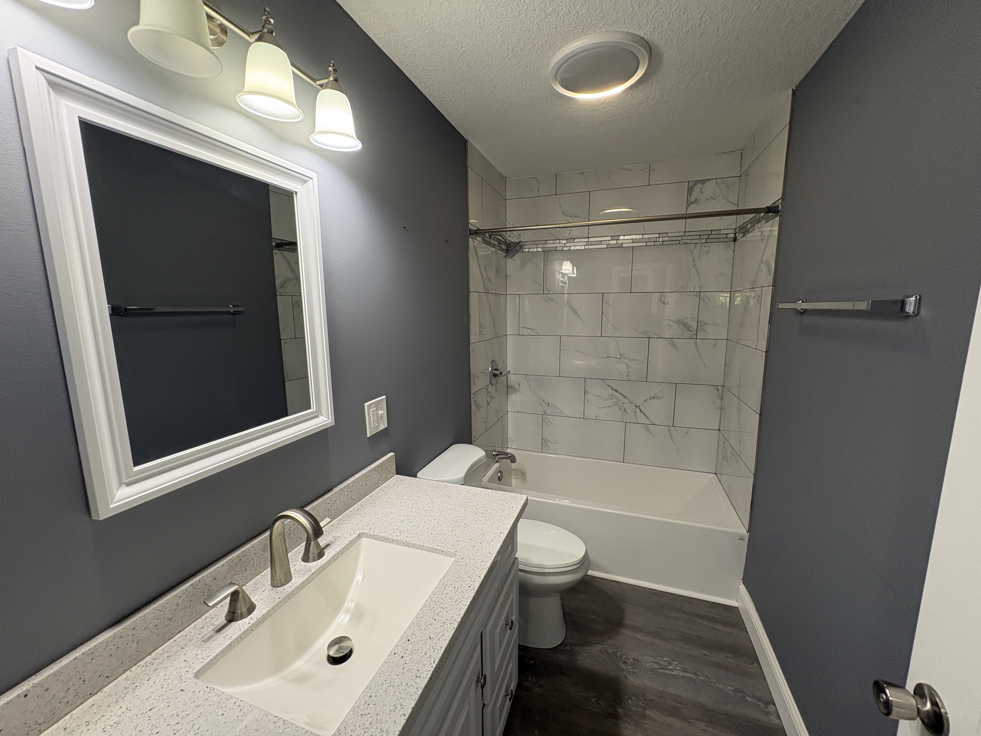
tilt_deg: -9.5
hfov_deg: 102.1
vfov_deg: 85.7
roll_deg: +0.8
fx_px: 397
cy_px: 368
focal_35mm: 14
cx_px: 490
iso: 200
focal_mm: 2.22
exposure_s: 1/60
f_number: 2.2
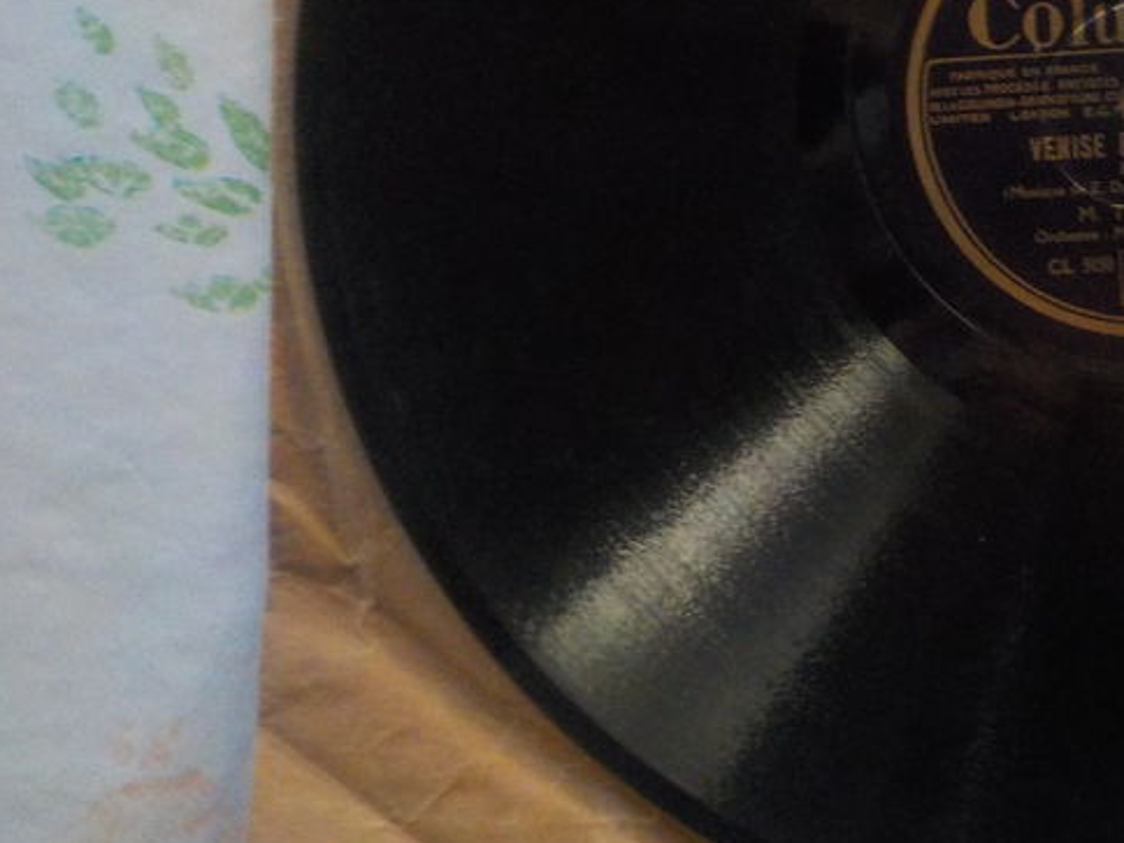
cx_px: 1080
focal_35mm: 62
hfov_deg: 29.5
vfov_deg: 23.1
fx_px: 2013
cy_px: 111
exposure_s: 1/25
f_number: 3.3
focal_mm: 4.1
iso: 400
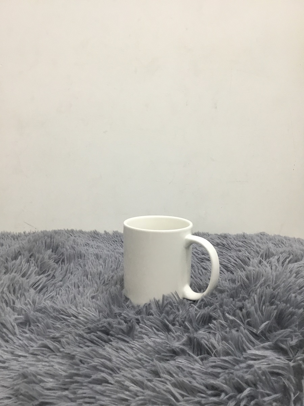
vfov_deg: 58.4
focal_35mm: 31
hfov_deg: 45.4
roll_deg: -0.3
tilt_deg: -7.1
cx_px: 152
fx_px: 363
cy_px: 203
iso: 100
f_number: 2.4
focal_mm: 3.3
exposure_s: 1/33
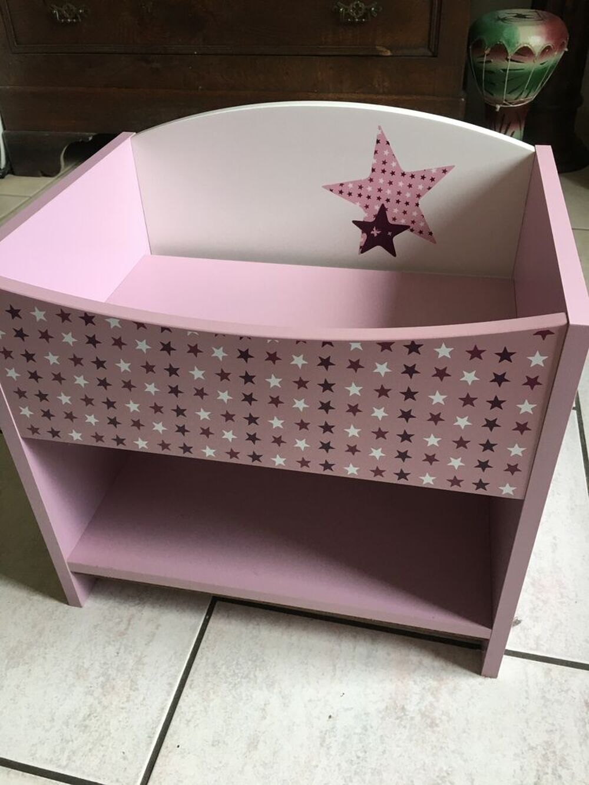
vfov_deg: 61.7
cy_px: 392
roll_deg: +2.1
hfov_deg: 48.2
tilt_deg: -36.4
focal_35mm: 29
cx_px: 294
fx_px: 658
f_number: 2.2
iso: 40
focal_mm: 4.15
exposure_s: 1/30
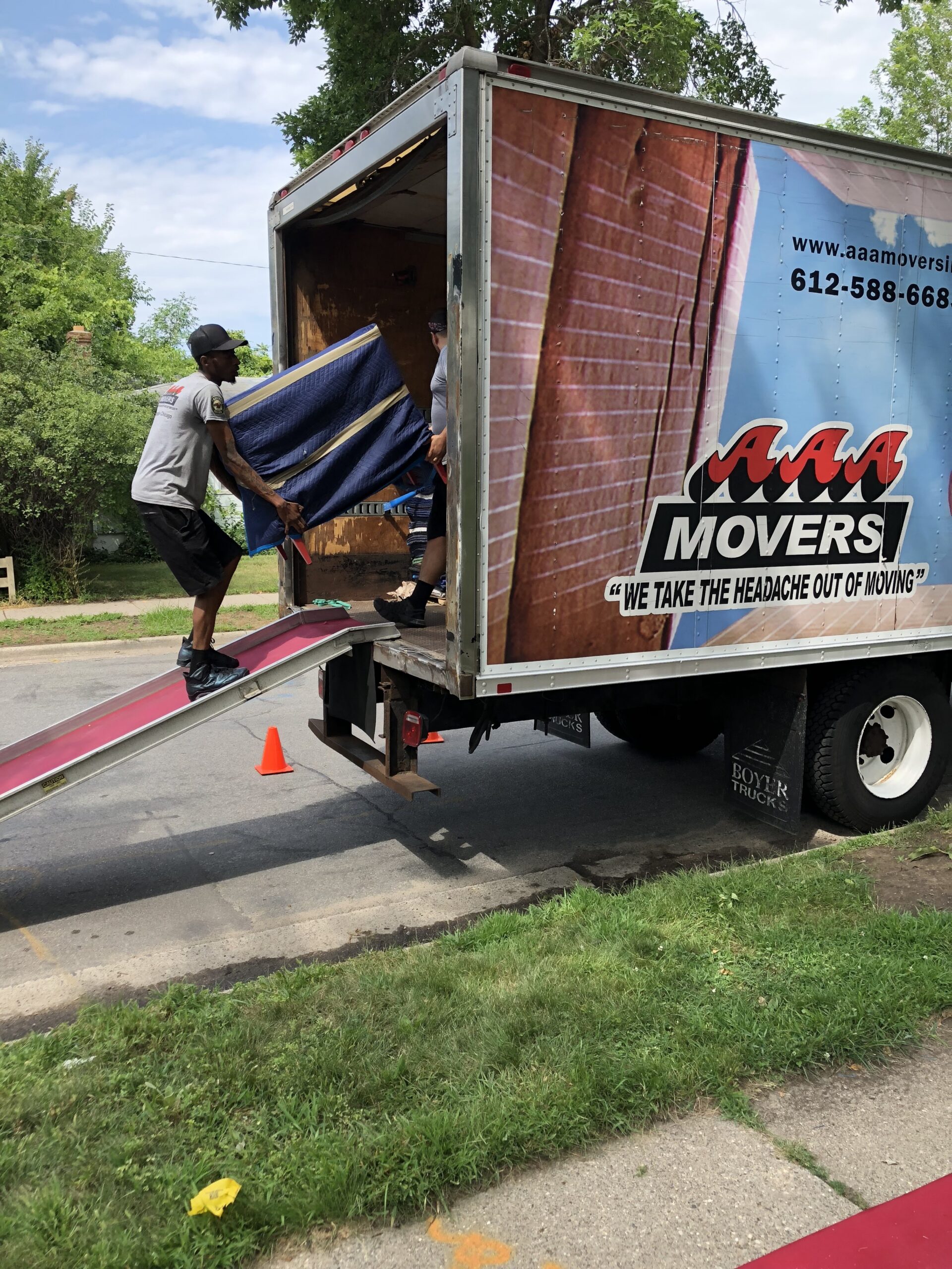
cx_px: 476
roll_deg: +0.3
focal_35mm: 28
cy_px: 634
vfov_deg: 63.4
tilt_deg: -8.1
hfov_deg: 49.7
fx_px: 1027
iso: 20
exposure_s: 1/401
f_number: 1.8
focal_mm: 3.99
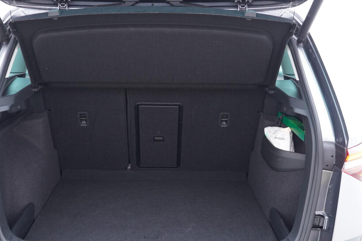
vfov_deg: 30.5
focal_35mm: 44
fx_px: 442
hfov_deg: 44.4
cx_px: 157
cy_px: 133
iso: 500
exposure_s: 1/40
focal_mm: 24
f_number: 2.8
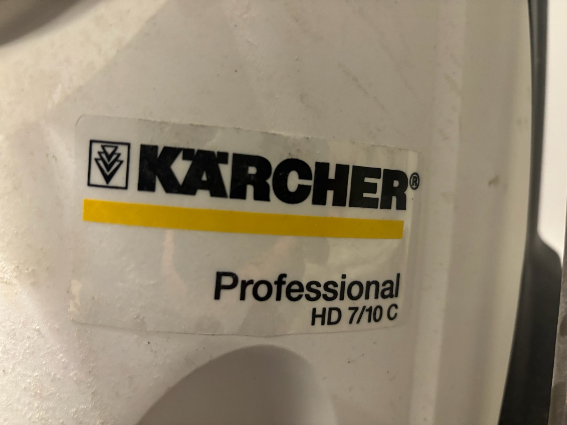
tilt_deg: -15.5
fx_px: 426
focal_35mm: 26
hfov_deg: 67.3
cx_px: 284
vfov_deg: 53.1
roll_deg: +2.2
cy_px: 212
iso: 400
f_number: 1.6
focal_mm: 5.96
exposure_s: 1/50
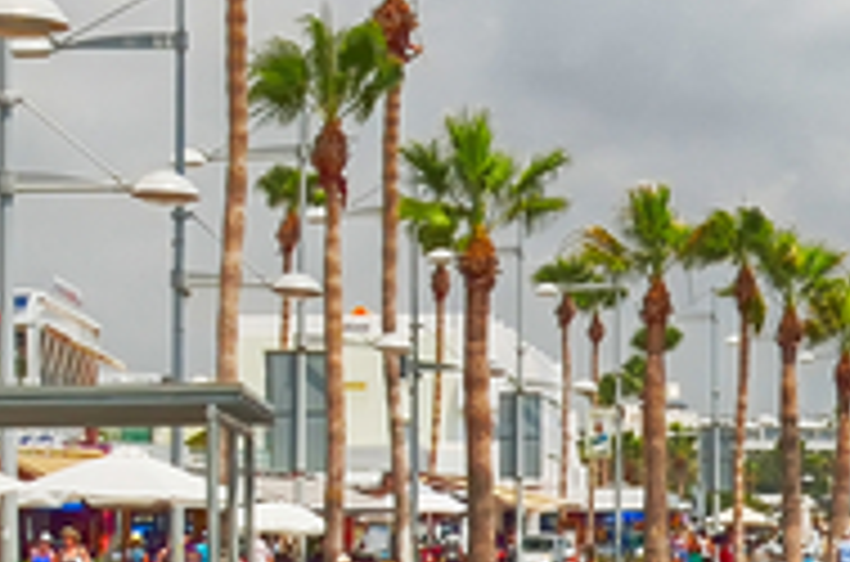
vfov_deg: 7.2
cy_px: 270
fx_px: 4475
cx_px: 857
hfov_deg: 10.8
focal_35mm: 190
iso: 125
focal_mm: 24
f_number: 8
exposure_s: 1/250
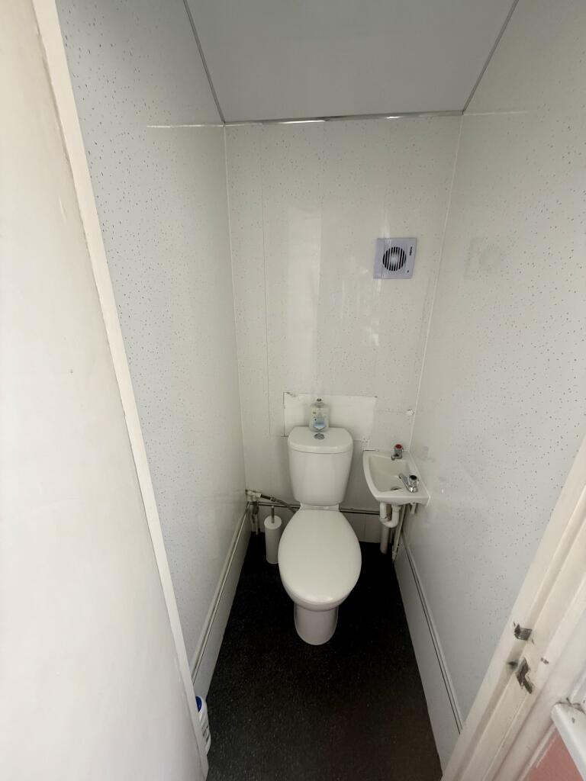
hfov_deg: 85.7
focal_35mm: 14
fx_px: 316
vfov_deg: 102.1
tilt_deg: -19.7
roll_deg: -1.4
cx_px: 293
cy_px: 390
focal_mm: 2.22
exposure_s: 1/100
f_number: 2.2
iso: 160
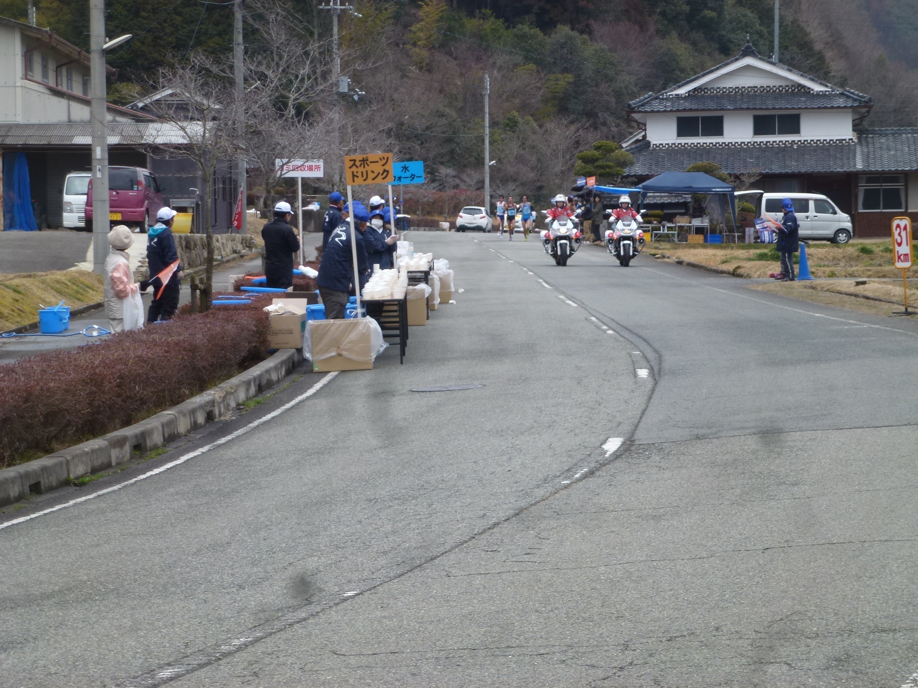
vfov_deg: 12.2
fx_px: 3209
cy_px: 344
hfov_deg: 16.3
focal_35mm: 121
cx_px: 459
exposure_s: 1/200
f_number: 5.1
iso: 100
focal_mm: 21.7
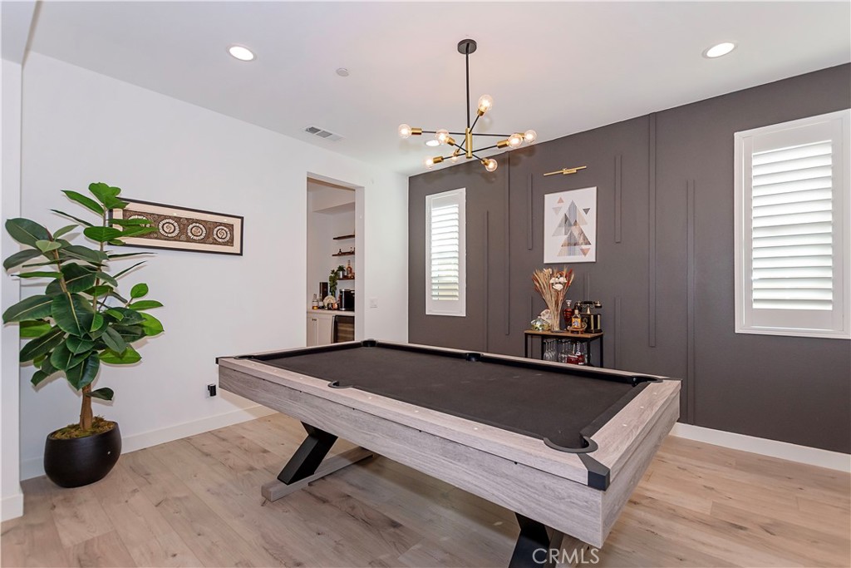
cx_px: 426
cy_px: 284
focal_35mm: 15
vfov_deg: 77.3
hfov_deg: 100.4
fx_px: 355
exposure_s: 1/250
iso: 400
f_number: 5
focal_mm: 10
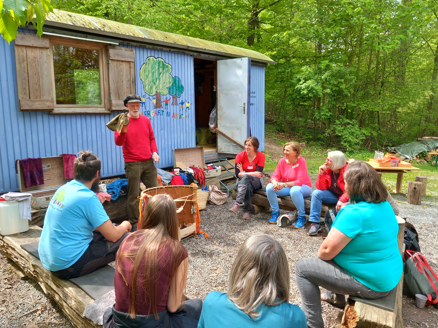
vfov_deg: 51.4
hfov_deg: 65.3
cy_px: 164
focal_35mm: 27
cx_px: 219
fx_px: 342
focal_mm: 4
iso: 32
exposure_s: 1/100
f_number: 1.8
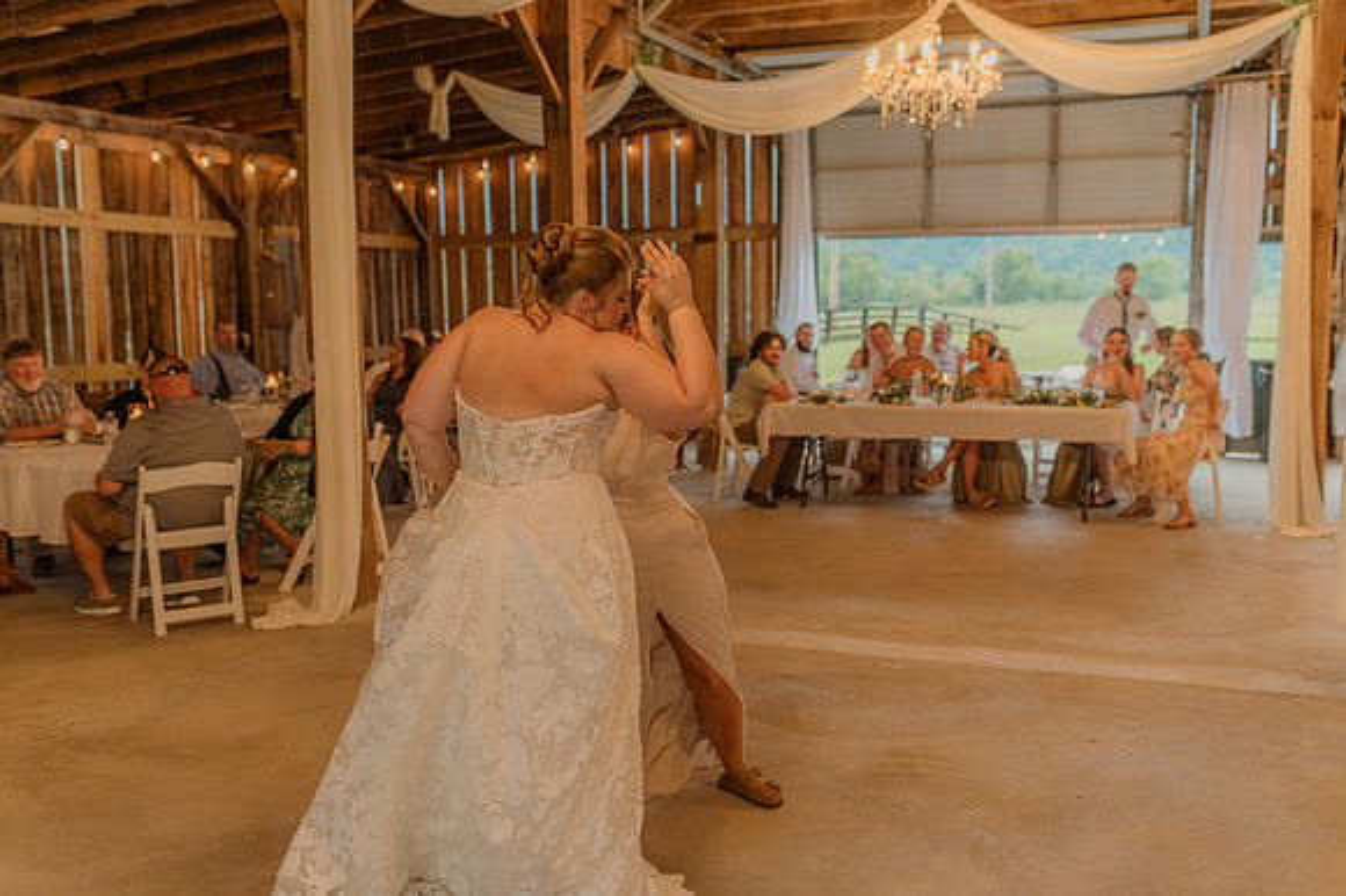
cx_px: 673
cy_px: 448
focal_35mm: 35
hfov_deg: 54.5
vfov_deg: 37.8
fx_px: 1308
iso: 640
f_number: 2.5
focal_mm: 35
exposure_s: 1/200
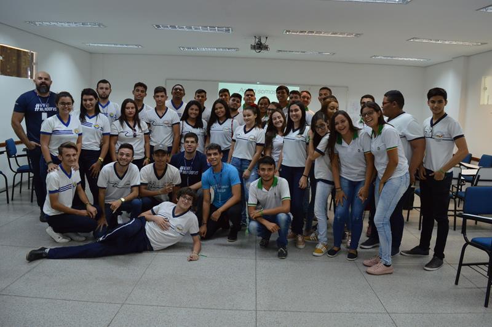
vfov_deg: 47.9
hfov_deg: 67.4
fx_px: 369
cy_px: 164
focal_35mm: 27
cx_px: 246
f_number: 5.6
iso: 900
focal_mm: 18
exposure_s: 1/80
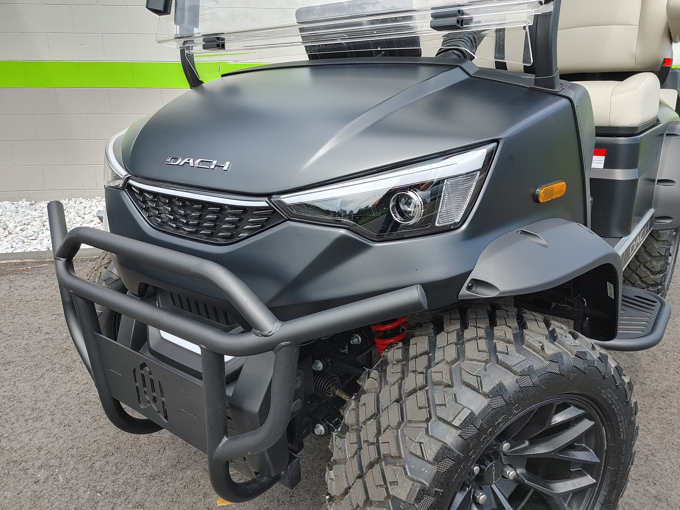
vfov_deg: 53.1
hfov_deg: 67.3
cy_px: 255
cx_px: 340
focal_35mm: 26
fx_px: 511
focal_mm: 4.81
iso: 50
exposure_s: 1/510
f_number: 1.8
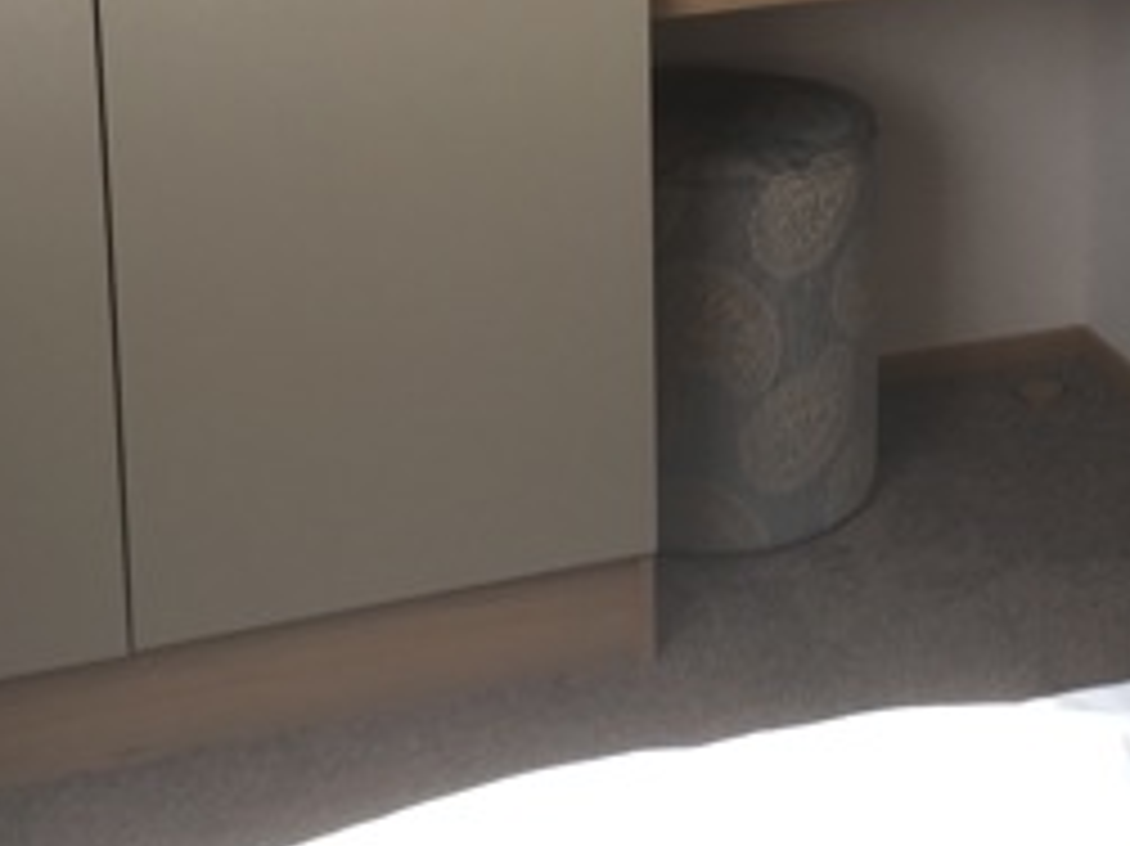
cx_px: 729
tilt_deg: -14.4
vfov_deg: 17.4
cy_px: -155
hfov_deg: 24.0
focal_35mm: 81
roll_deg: +0.3
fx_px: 2643
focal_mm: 4.15
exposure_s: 1/100
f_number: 2.2
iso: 25
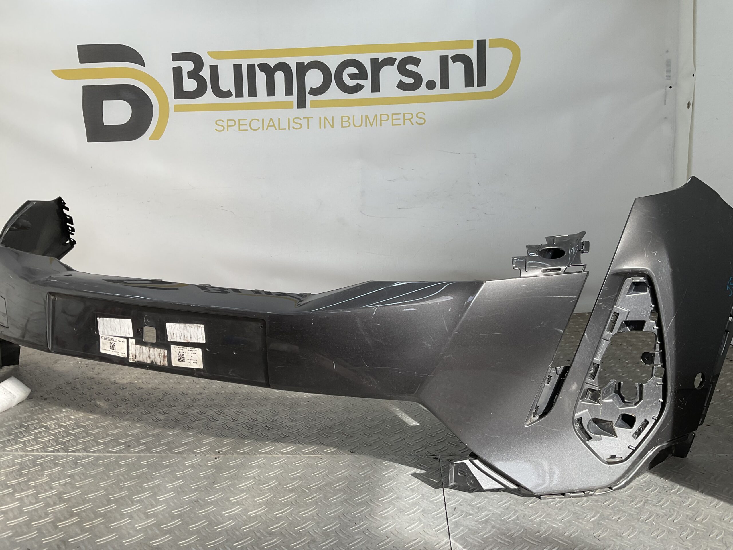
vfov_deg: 48.2
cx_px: 366
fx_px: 614
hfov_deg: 61.7
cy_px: 275
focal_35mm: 29
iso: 16
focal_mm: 3
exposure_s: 1/344
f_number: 1.8
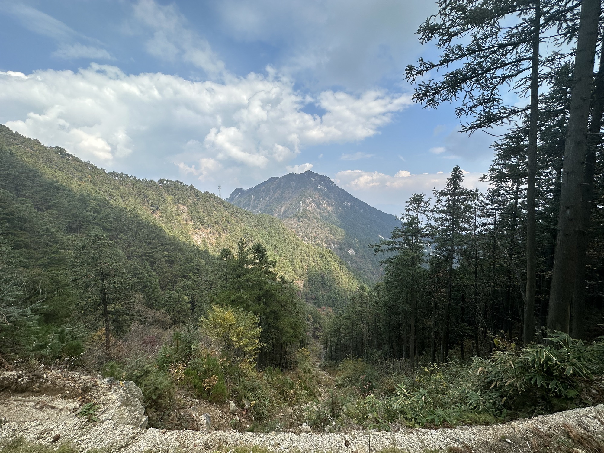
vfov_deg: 85.7
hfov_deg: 102.1
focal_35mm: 14
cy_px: 226
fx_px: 244
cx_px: 302
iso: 40
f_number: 2.2
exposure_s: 1/1319
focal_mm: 2.22
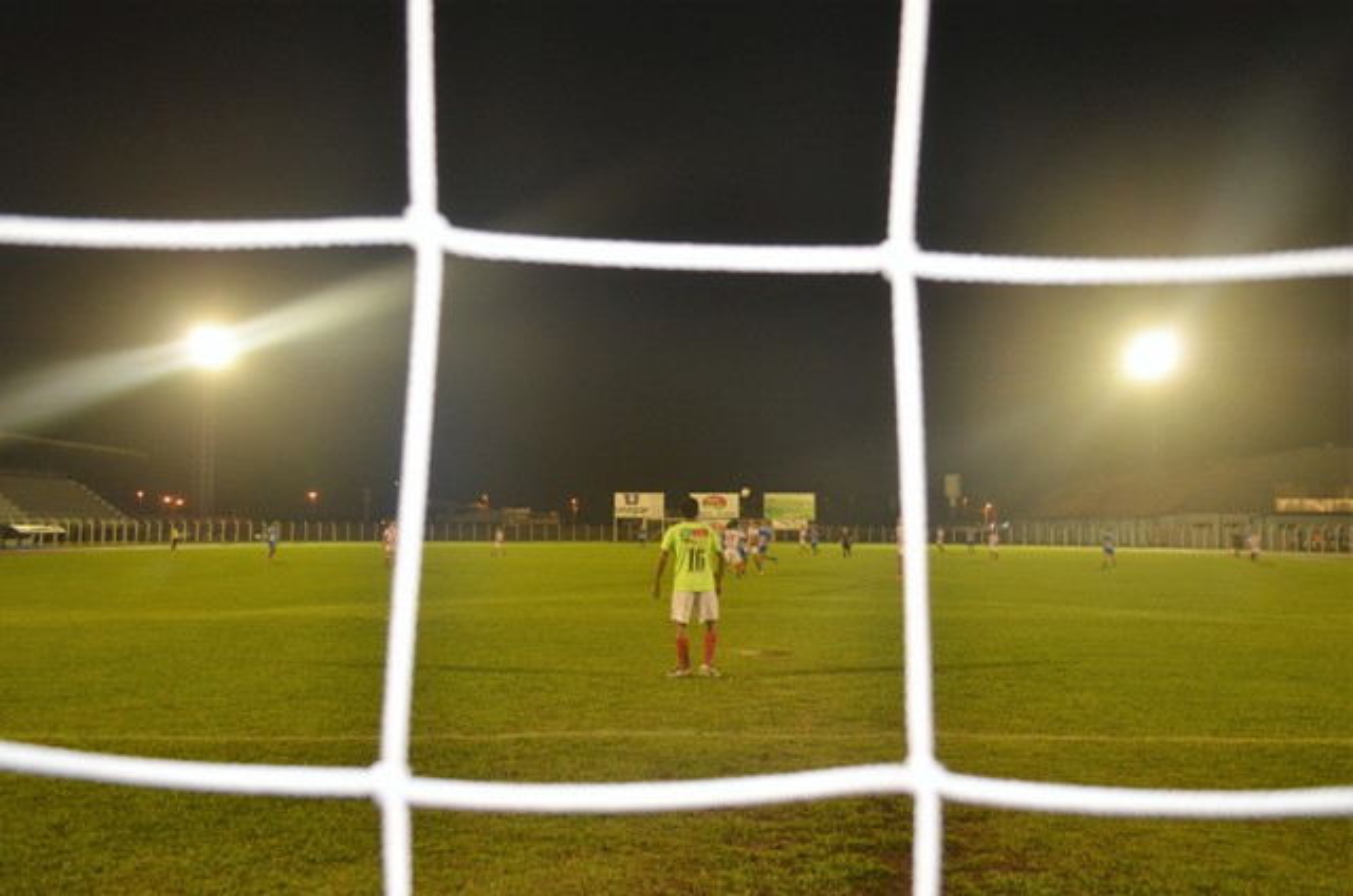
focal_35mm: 27
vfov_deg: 47.7
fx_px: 1013
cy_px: 448
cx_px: 676
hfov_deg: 67.5
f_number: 3.5
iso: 720
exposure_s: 1/60
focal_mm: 18
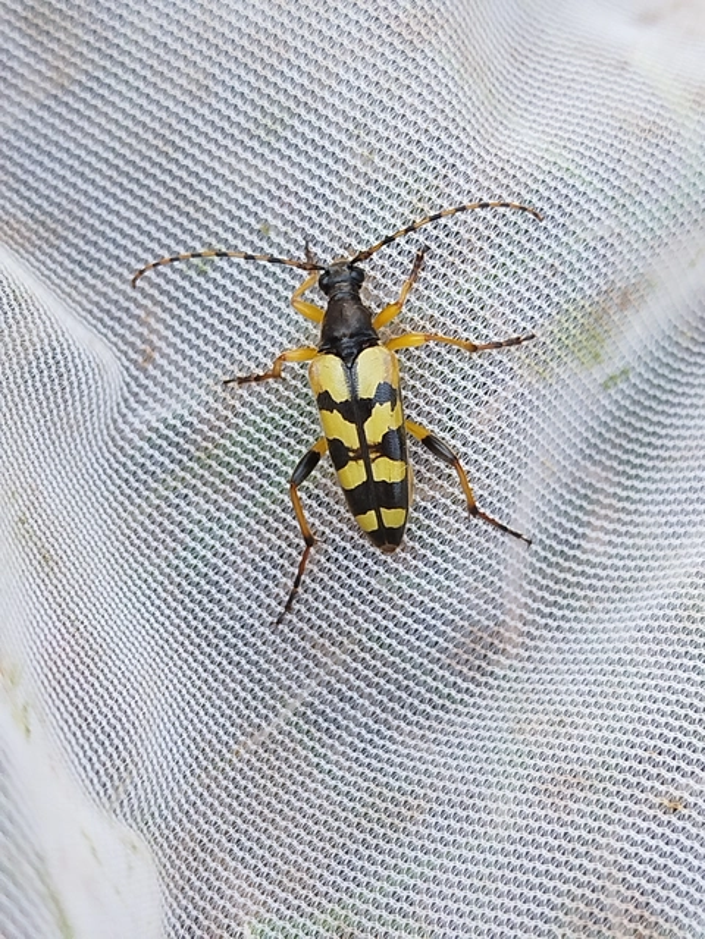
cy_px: 470
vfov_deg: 29.8
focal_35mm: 65
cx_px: 352
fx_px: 1765
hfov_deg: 22.6
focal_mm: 5.31
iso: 400
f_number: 1.7
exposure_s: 1/33
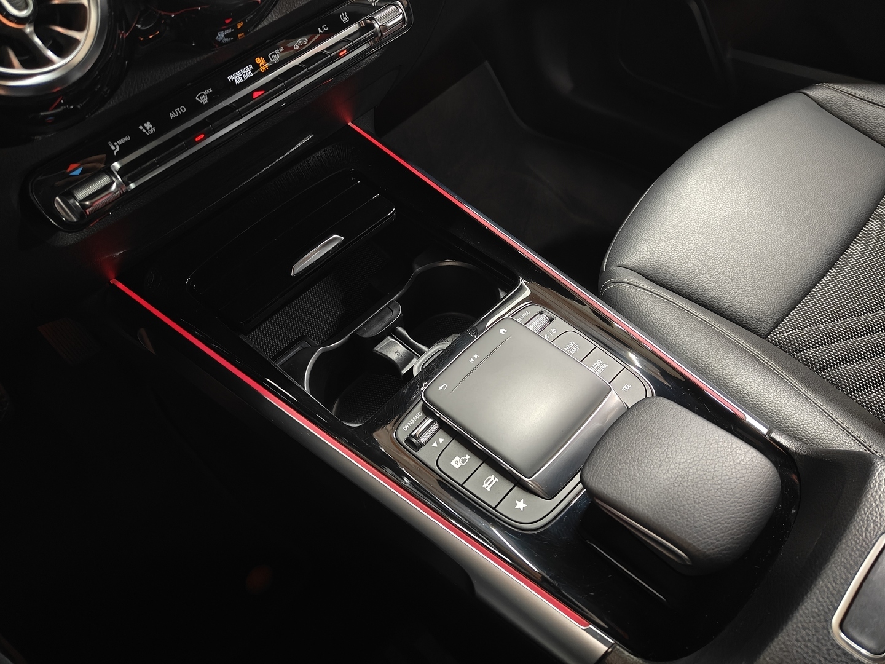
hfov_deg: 71.6
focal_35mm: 24
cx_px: 442
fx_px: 614
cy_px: 332
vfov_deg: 56.8
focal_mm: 5.59
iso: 1600
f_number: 1.8
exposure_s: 1/30
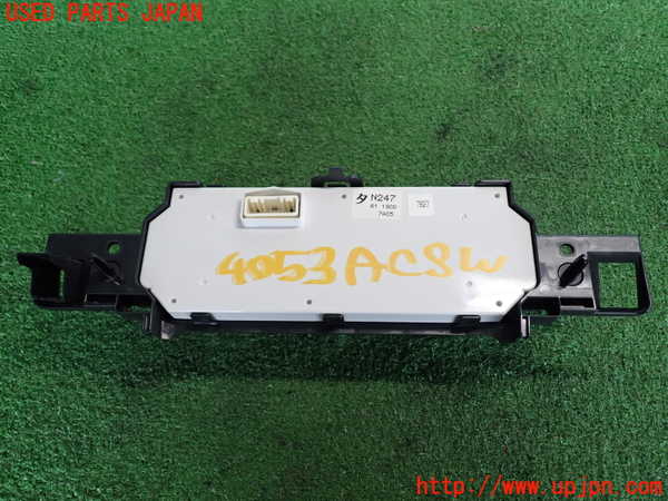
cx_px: 334
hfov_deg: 60.0
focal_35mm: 30
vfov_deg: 46.8
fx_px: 579
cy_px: 250
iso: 250
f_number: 2.3
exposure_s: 1/30
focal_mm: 5.4
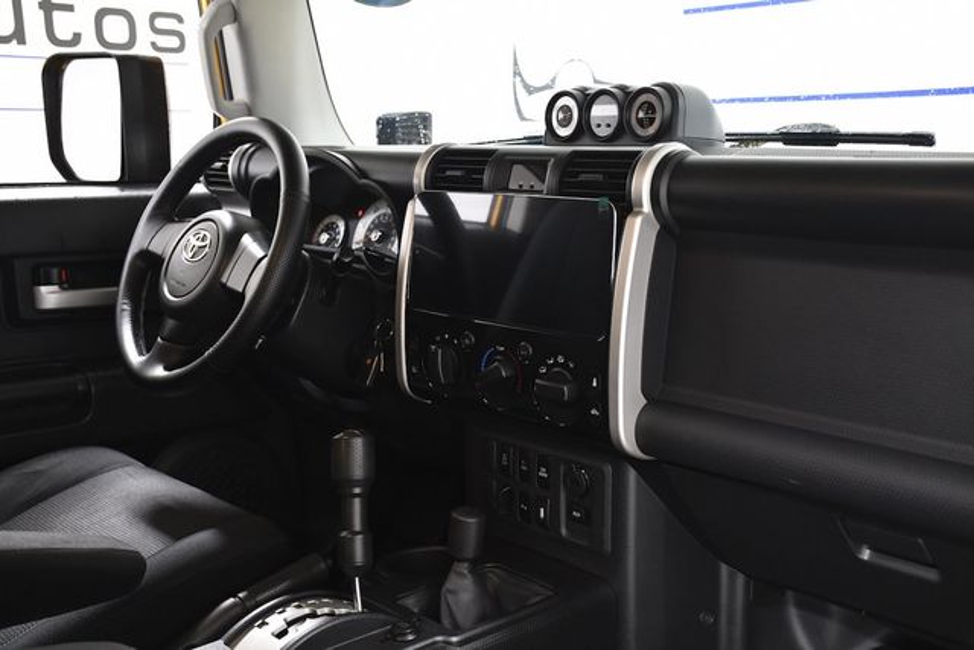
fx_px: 1218
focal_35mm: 45
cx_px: 487
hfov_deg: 43.6
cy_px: 325
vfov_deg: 29.9
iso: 2500
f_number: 4.5
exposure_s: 1/80
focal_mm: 30
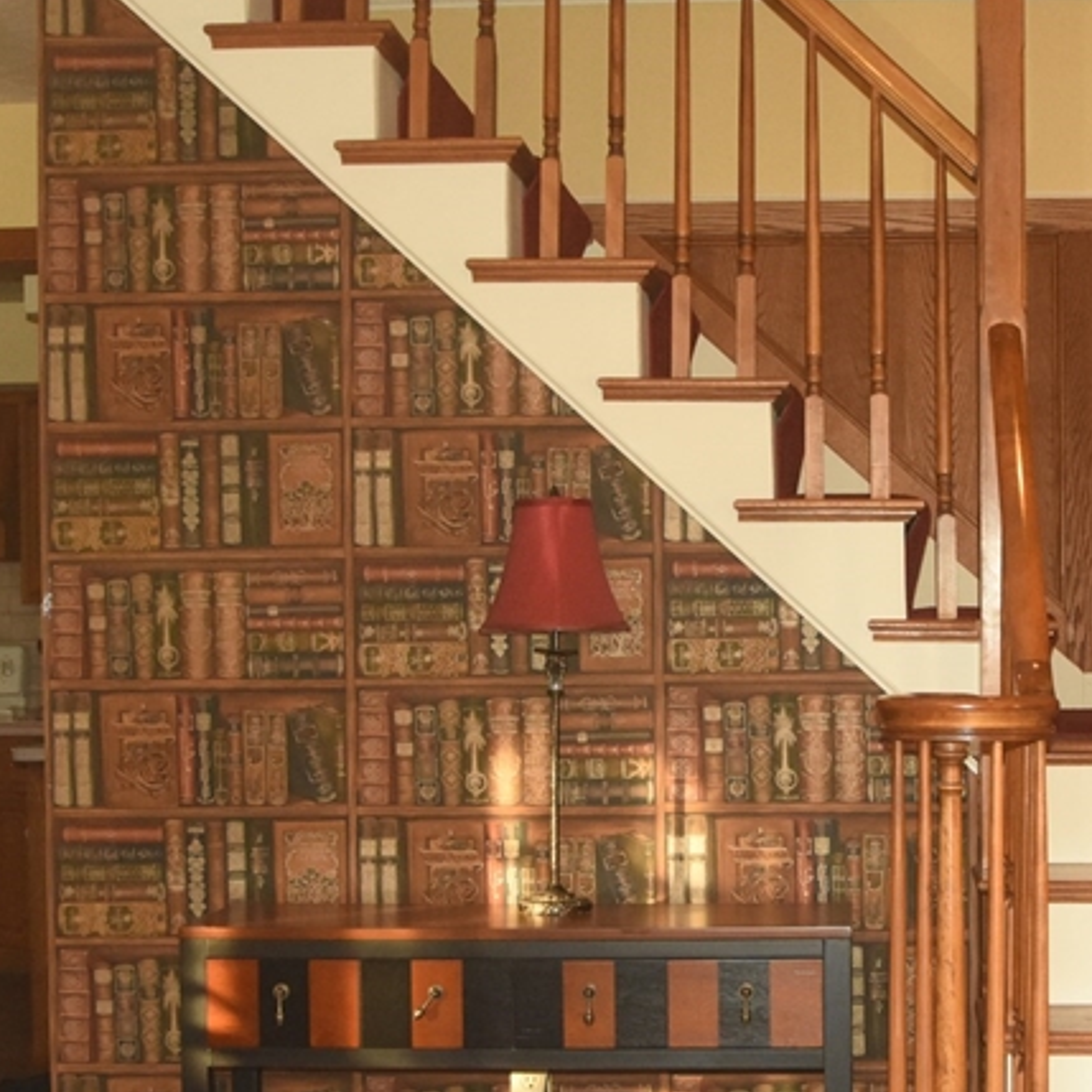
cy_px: 704
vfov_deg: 25.6
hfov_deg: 25.5
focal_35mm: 67
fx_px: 2391
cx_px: 753
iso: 2500
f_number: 6.3
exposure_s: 1/80
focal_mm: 22
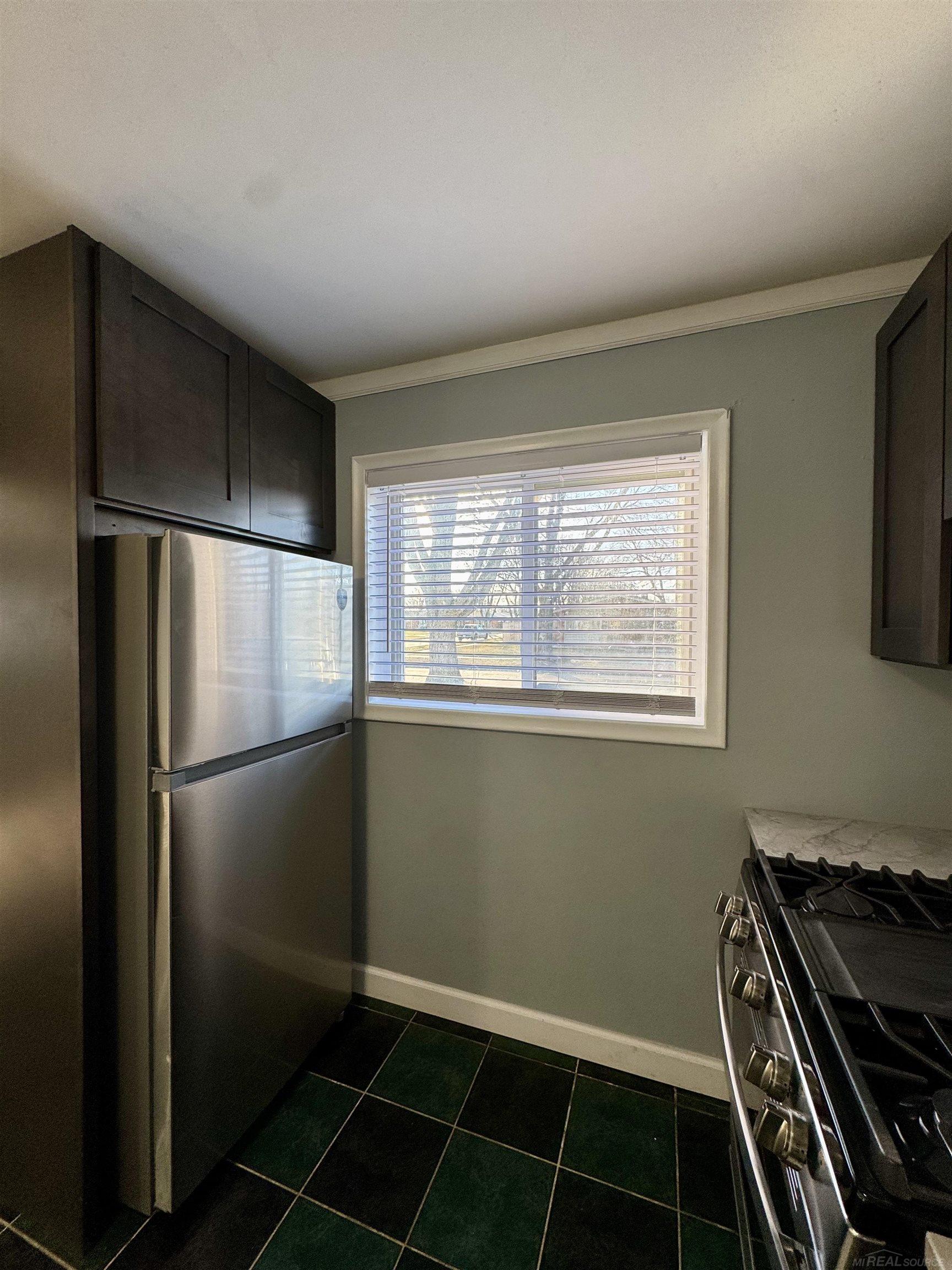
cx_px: 476
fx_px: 513
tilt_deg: +0.1
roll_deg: +0.2
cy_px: 635
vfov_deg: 102.1
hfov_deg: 85.7
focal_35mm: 14
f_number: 2.2
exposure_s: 1/120
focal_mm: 2.22
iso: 50
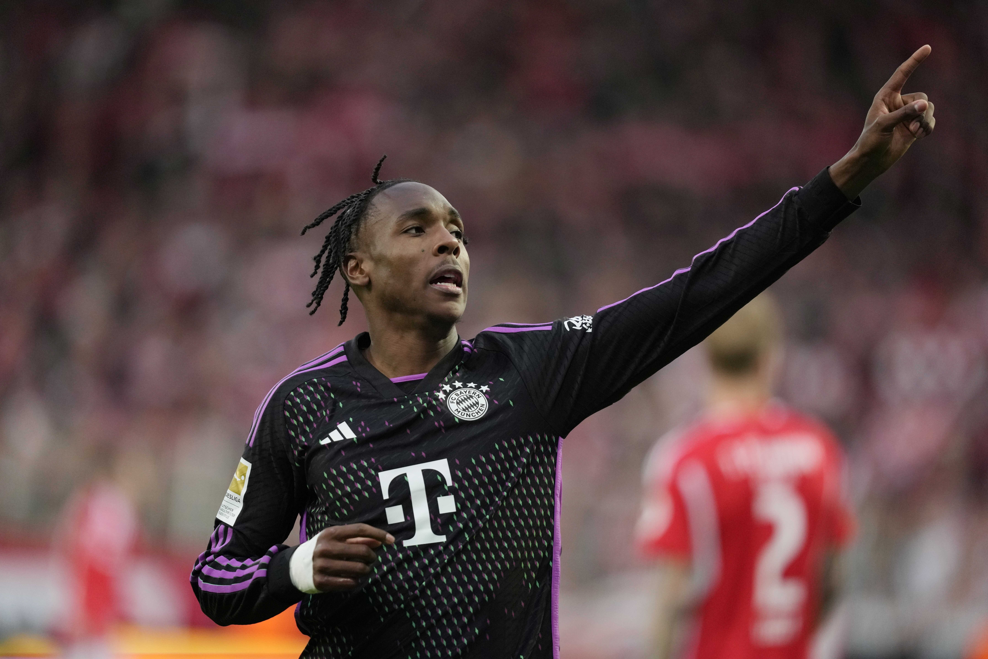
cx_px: 494
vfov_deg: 3.4
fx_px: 10977
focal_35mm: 400
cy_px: 330
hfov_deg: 5.2
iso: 2500
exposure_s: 1/2000
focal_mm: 400
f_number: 2.8
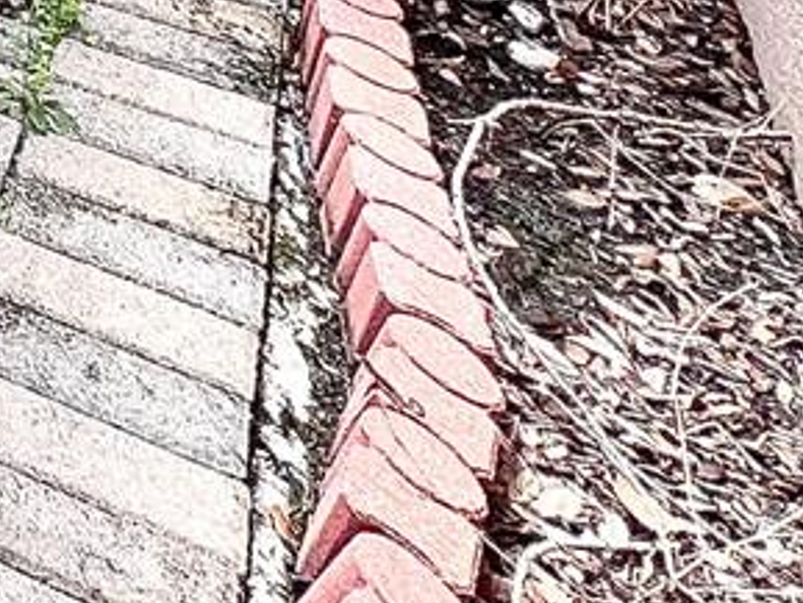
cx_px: -1009
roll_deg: -1.8
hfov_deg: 16.2
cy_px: -1000
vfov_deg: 12.9
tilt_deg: -0.9
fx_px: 1671
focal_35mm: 72
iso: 32
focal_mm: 1.57
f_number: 1.8
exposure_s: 1/226
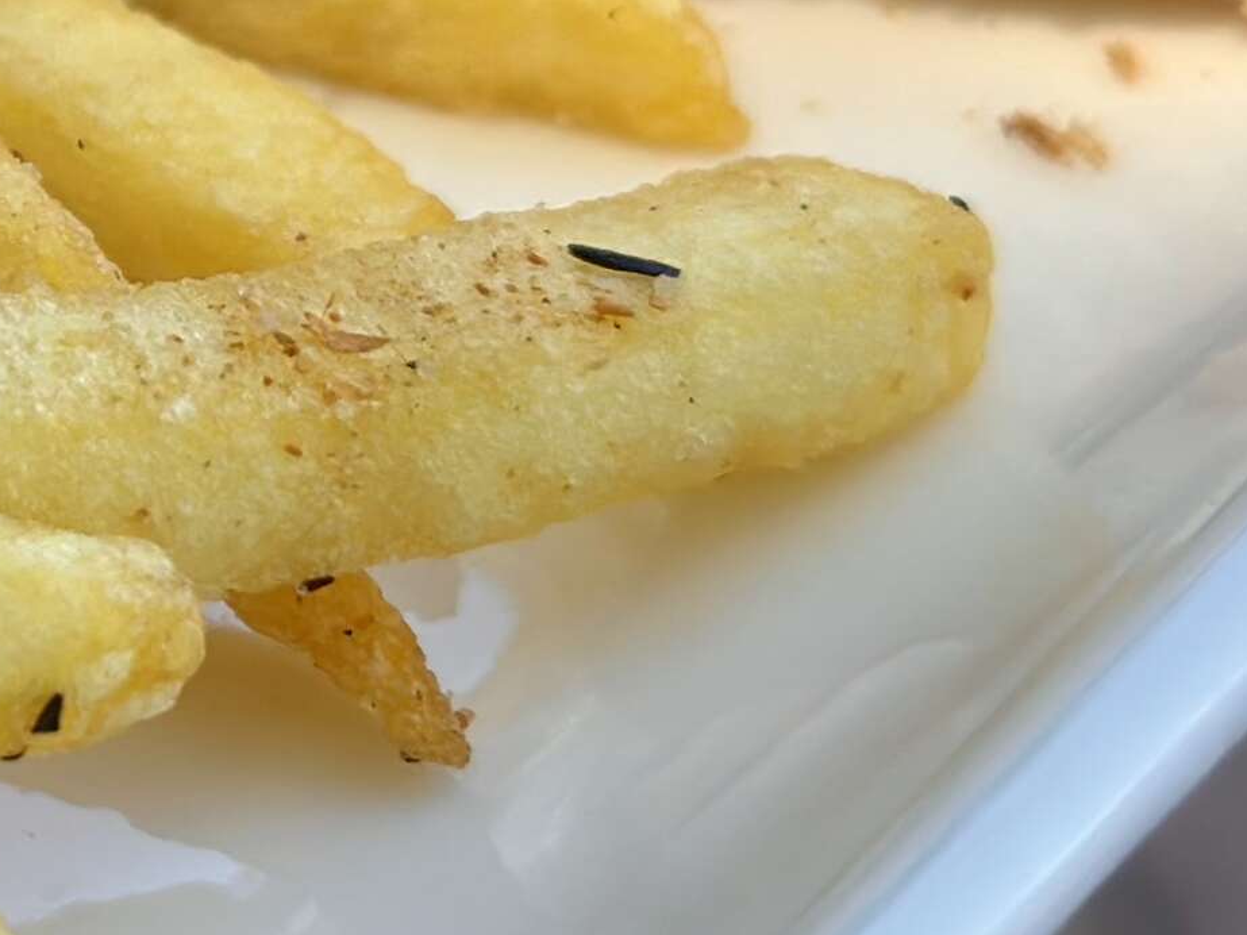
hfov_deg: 12.0
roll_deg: +2.0
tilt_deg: -36.7
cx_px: -719
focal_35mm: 156
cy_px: -82
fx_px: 5619
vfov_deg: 9.4
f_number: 1.78
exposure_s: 1/1376
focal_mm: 6.86
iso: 80
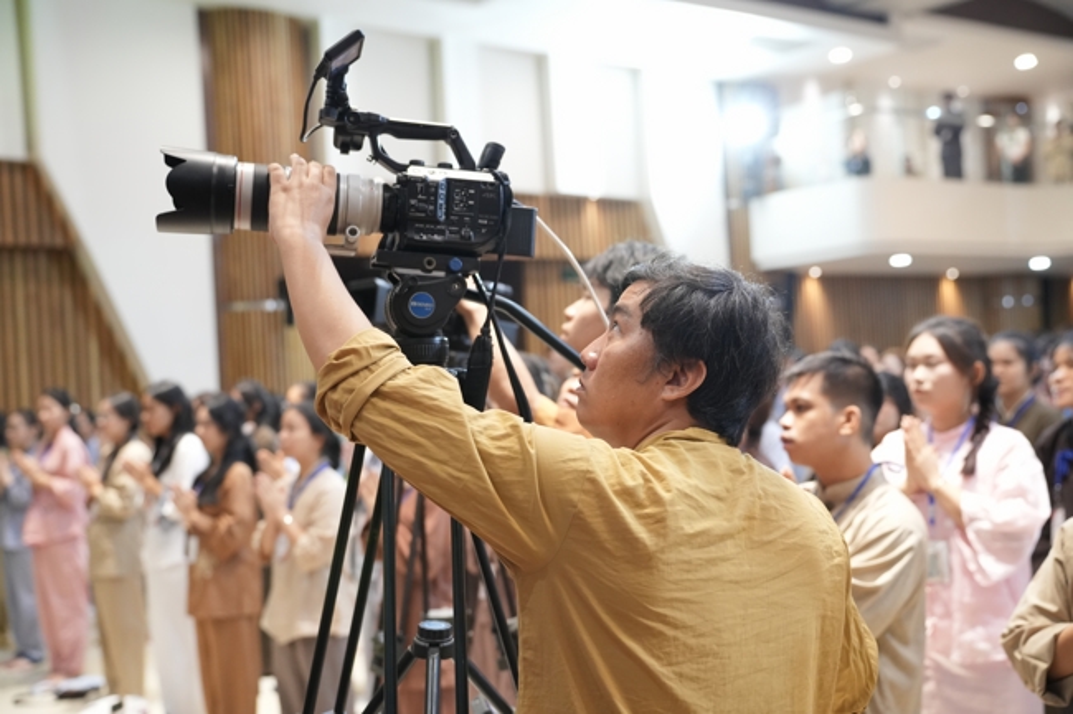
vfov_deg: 32.6
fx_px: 1222
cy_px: 357
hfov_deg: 47.4
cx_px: 536
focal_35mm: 41
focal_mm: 41
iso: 3200
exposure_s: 1/160
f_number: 2.8
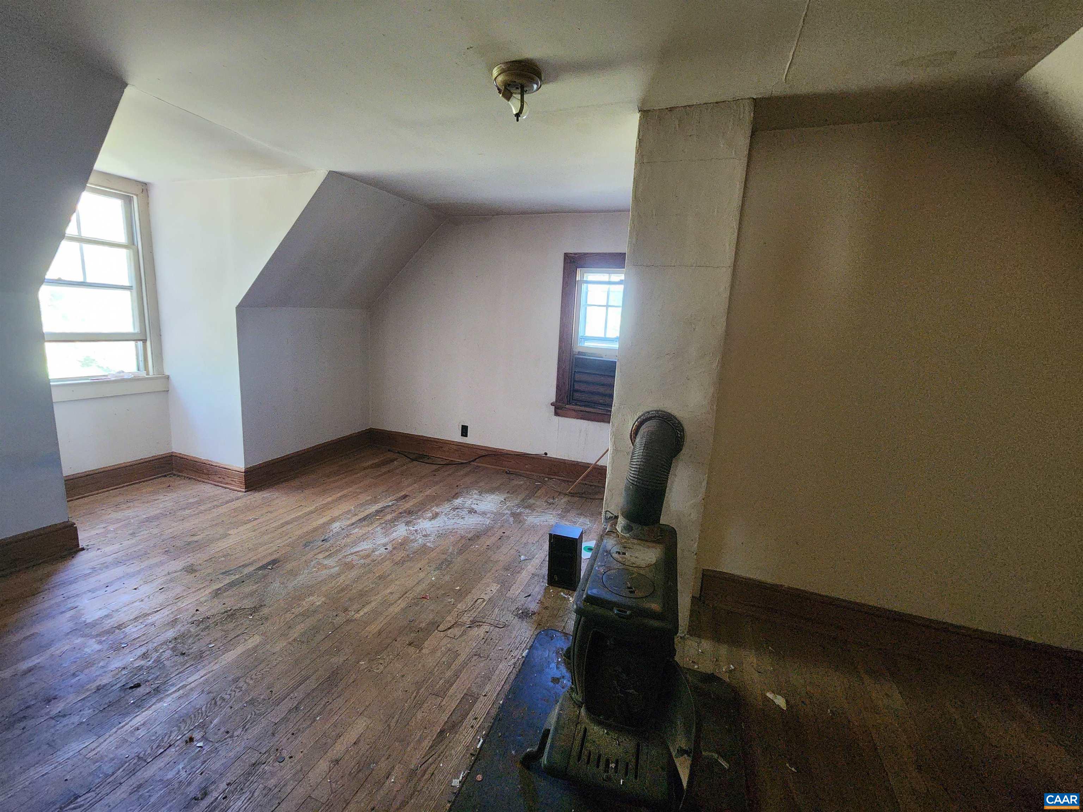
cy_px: 406
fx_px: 407
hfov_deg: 106.2
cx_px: 542
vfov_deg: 89.9
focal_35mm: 13
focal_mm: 2.2
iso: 640
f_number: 2.2
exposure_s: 1/30
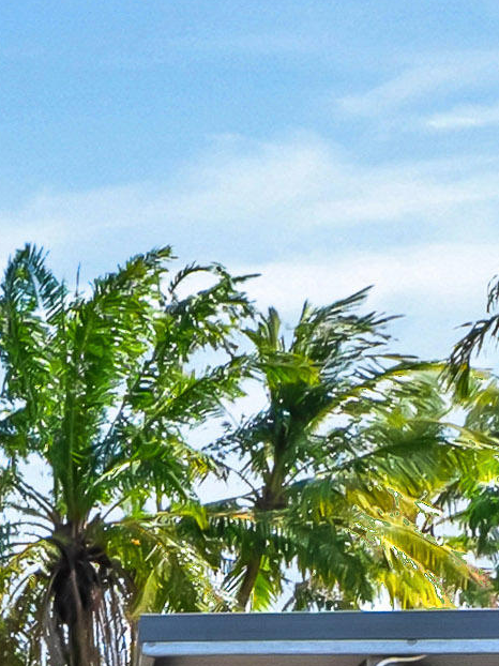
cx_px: -1027
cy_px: 697
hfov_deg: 10.1
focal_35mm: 105
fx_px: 2020
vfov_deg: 18.2
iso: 640
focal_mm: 16
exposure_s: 1/1000
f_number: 9
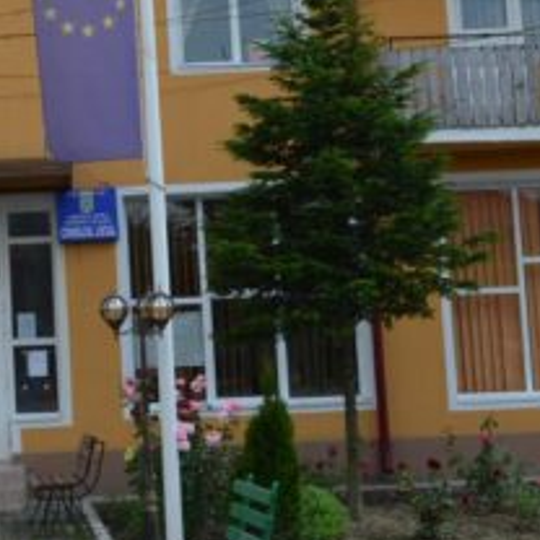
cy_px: 53
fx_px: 1800
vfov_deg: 16.8
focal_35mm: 102
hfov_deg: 16.5
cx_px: -73
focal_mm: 24
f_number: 8
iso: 140
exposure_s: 1/250
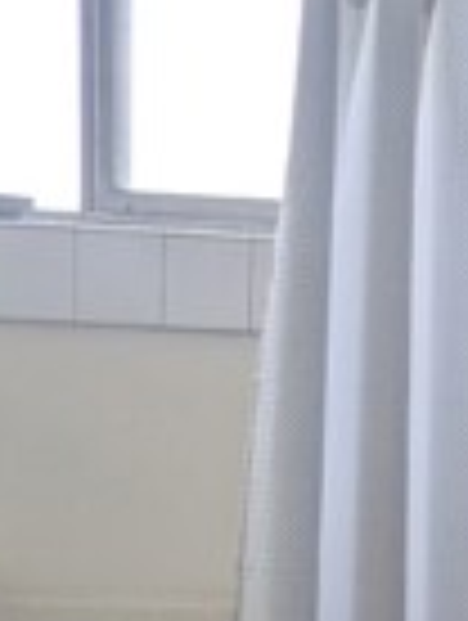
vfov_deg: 14.0
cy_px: 1125
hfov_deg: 11.8
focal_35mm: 125
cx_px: 418
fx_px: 2246
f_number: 1.73
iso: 56
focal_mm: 4.38
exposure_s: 1/125
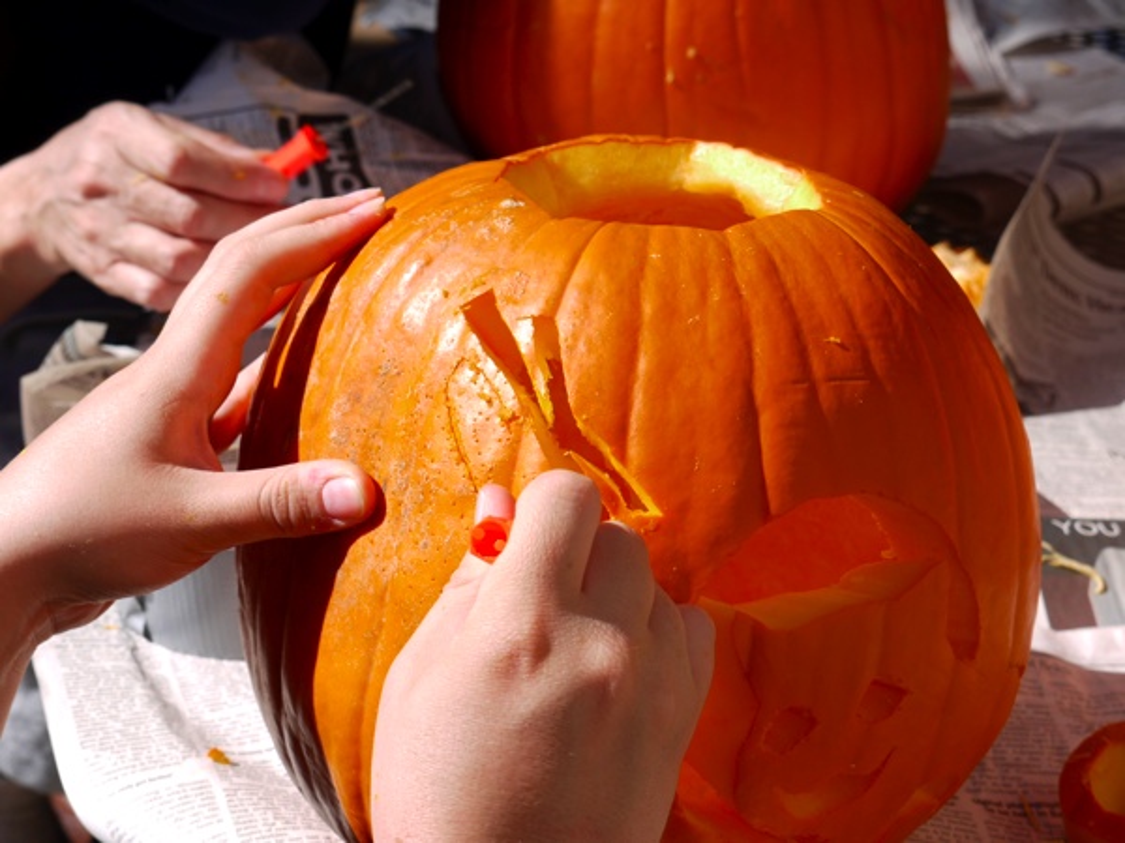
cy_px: 422
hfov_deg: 21.8
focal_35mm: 90
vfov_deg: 16.4
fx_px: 2925
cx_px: 562
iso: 100
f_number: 8
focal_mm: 45
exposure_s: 1/320
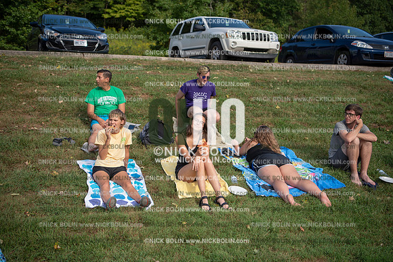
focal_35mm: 48
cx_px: 196
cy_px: 131
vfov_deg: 28.1
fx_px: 524
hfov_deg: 41.1
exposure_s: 1/800
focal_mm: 48
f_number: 3.2
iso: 160
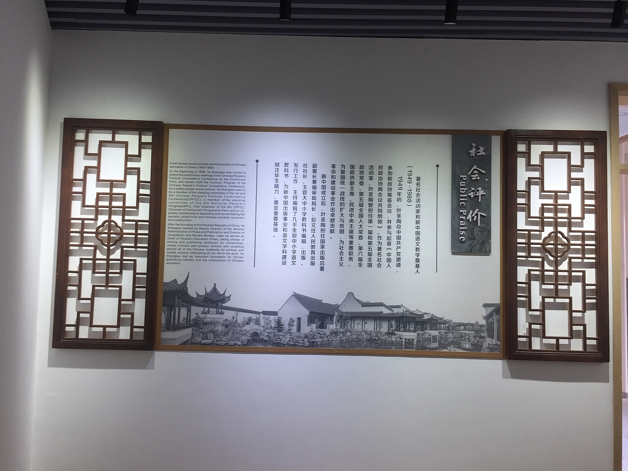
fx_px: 526
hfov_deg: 61.7
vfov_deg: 48.2
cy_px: 236
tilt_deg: +3.1
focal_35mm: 29
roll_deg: -1.1
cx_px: 314
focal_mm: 4.15
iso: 32
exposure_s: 1/50
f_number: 2.2
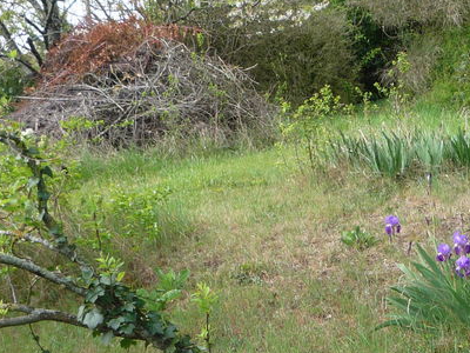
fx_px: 1018
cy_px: 241
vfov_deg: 19.6
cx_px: 421
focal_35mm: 75
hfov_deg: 25.2
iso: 100
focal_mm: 5.2
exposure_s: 1/100
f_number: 4
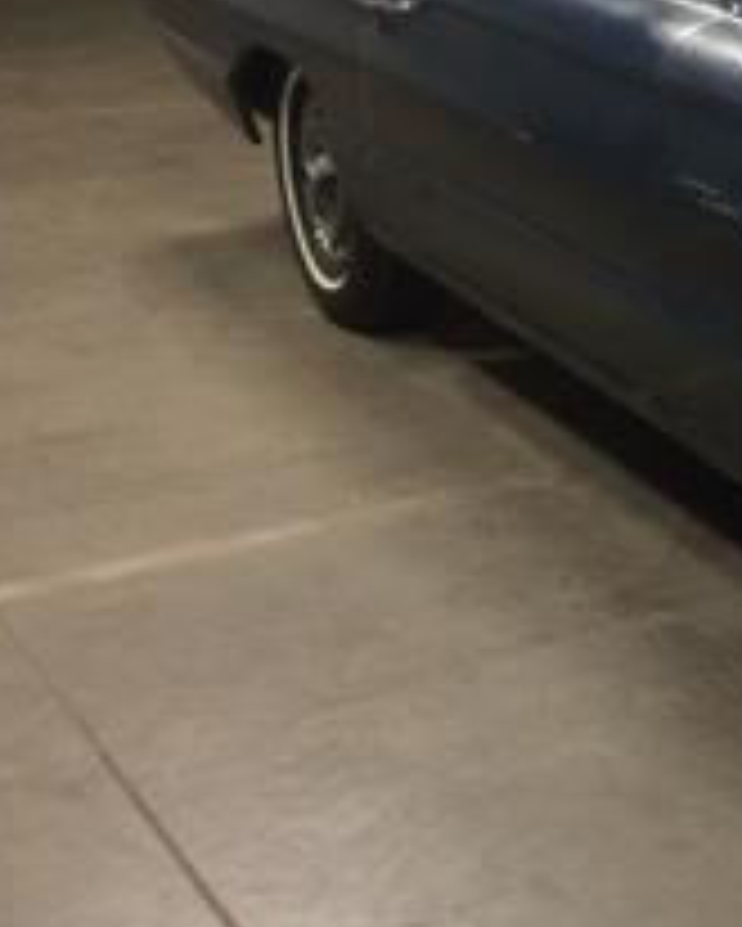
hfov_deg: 15.5
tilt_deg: -15.1
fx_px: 2414
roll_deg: +1.5
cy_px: 252
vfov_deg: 21.6
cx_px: 1237
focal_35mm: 88
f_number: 2.2
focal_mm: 4.15
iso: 64
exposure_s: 1/30
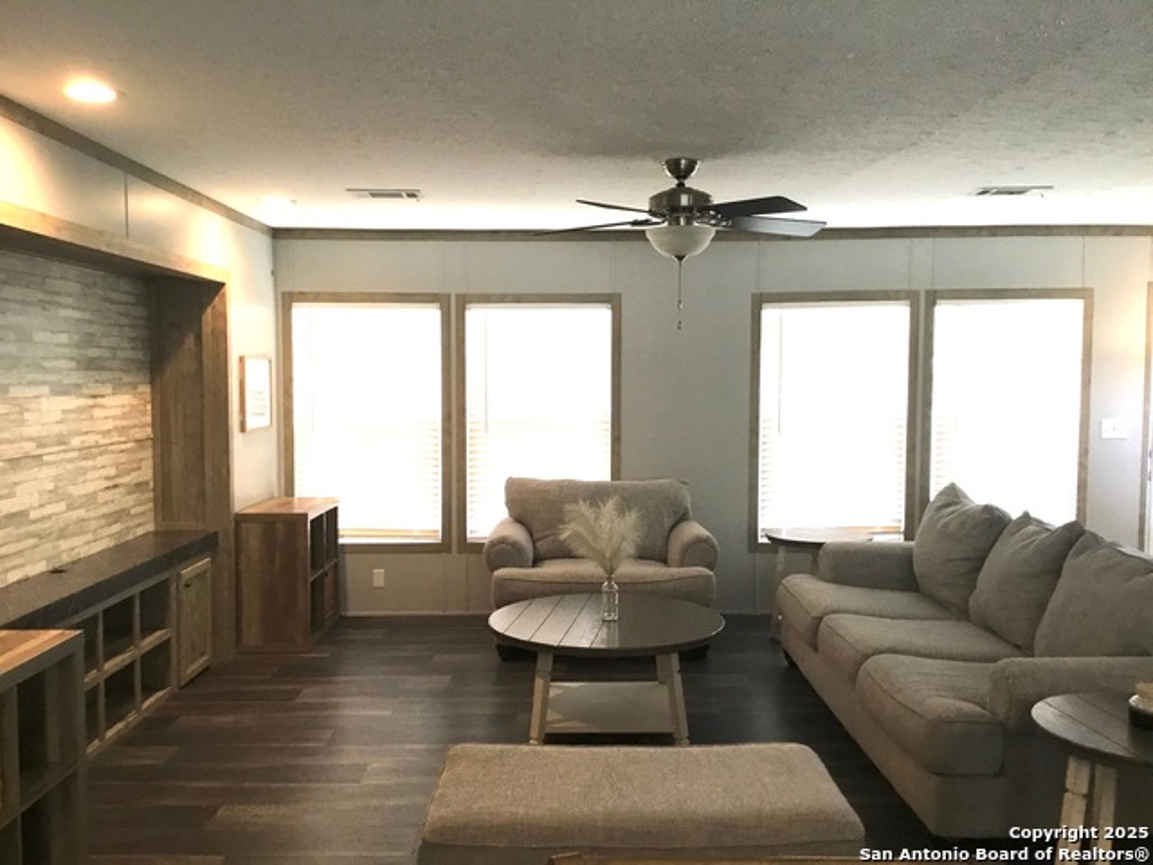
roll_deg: +1.3
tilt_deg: -2.5
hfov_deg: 58.4
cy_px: 432
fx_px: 1033
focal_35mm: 31
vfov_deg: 45.4
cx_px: 576
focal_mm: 3.3
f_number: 2.4
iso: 40
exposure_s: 1/30
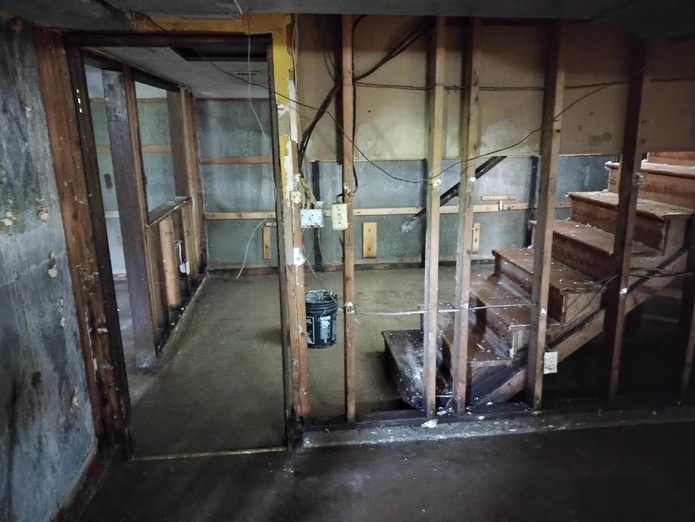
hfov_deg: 65.3
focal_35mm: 27
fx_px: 542
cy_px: 261
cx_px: 348
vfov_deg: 51.4
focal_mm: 4.71
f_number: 1.7
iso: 106
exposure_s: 1/10.9
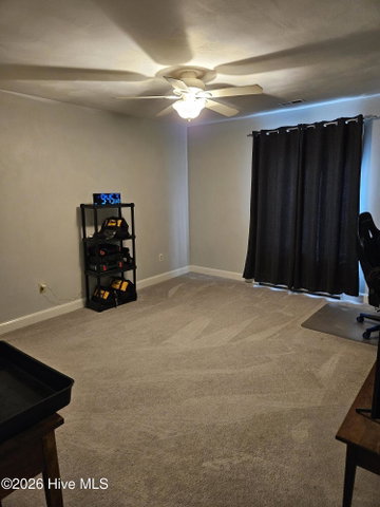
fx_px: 337
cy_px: 254
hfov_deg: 58.9
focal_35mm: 23
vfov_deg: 73.9
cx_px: 190
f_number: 1.8
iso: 500
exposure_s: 1/30
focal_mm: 5.4
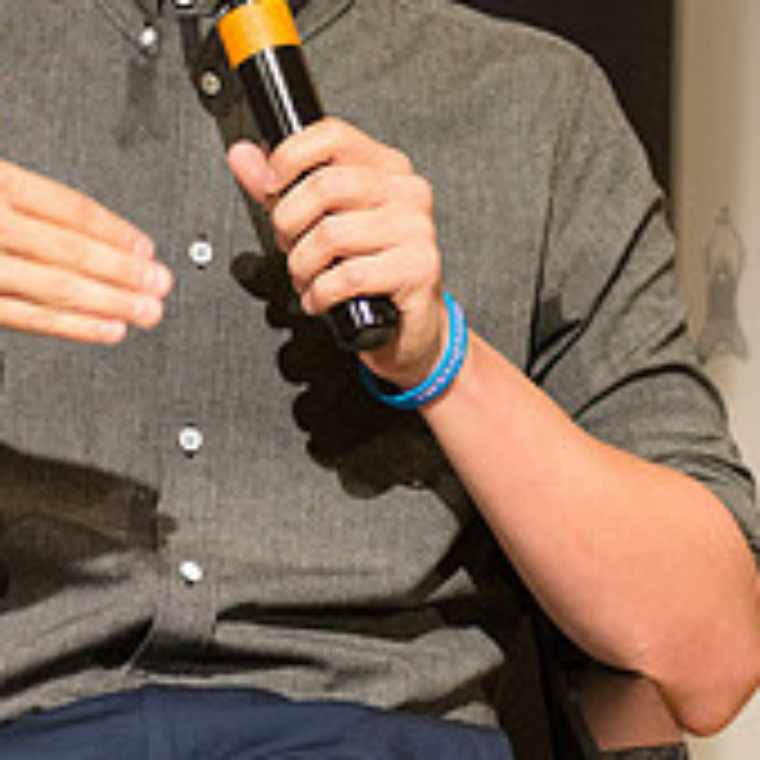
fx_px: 5812
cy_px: 65
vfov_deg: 7.5
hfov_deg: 7.5
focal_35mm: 234
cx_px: 139
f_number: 4
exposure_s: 1/250
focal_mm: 80
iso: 2500
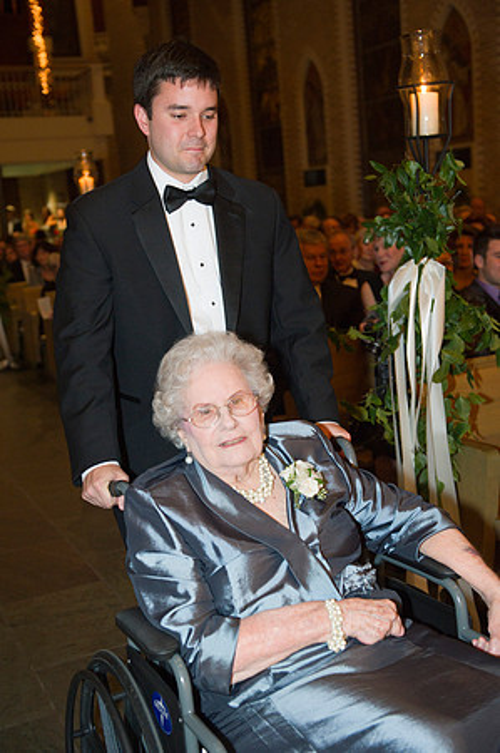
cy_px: 376
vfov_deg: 41.2
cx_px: 250
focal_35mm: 48
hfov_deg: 28.0
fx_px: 1002
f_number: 4
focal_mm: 48
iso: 1600
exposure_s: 1/80
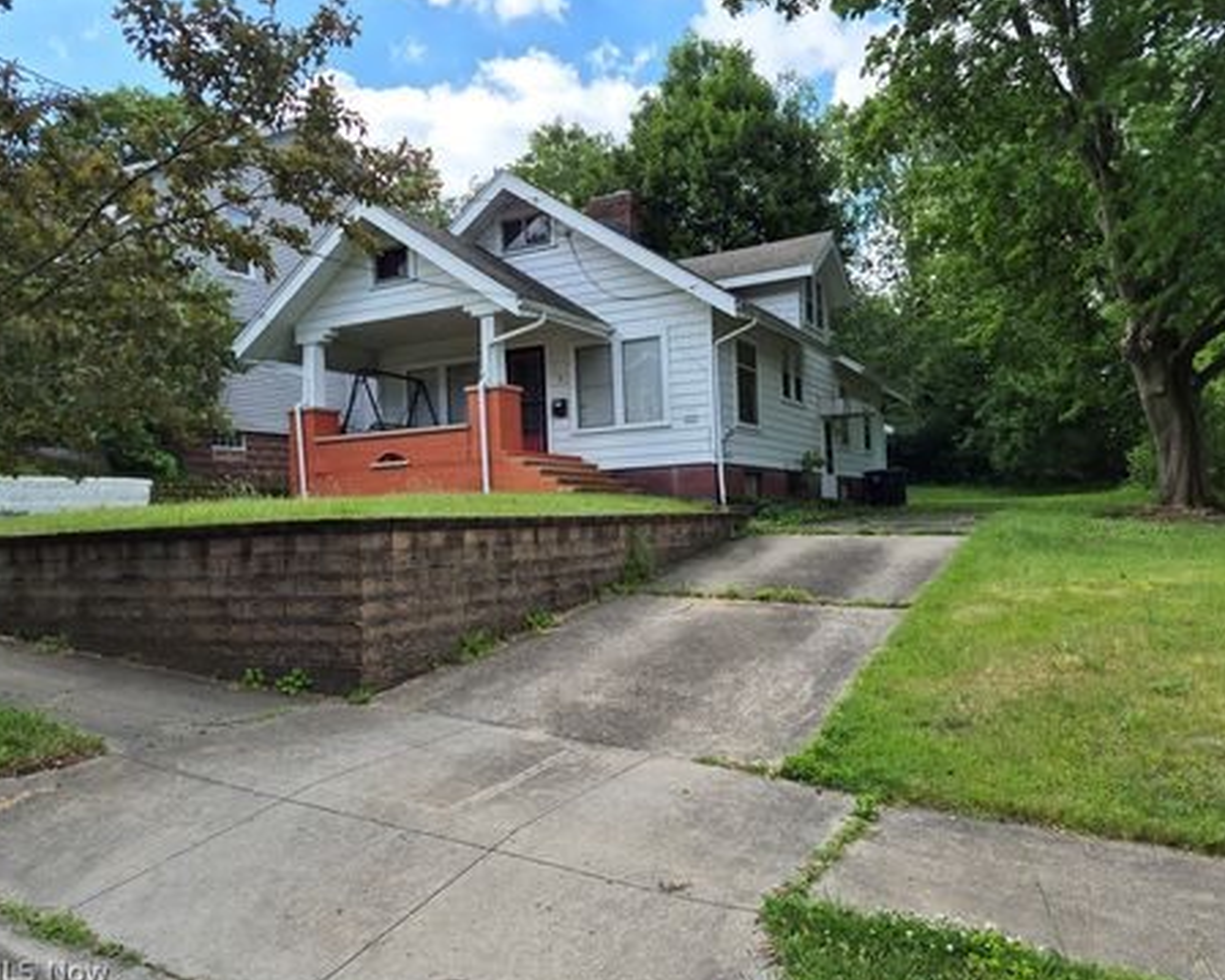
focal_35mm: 25
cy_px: 482
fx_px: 906
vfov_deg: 56.8
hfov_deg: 68.0
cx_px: 652
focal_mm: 5.4
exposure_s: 1/4896
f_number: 1.8
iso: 80
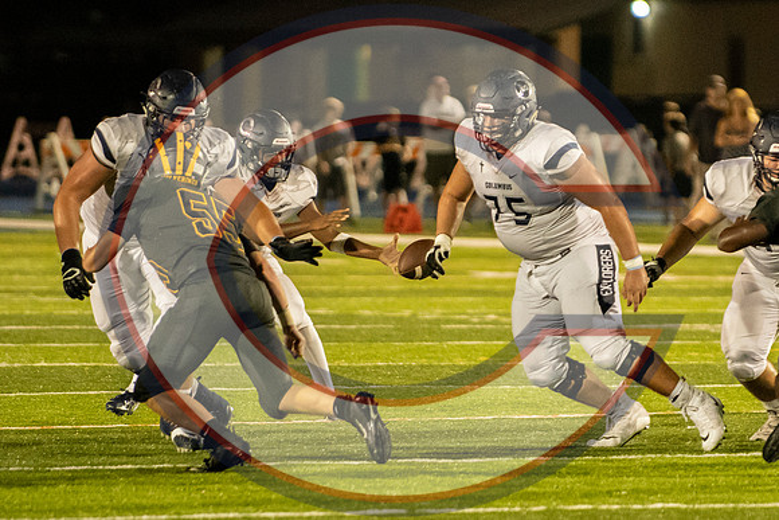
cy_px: 314
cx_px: 636
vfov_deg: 2.8
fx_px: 10600
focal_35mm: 490
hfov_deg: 4.2
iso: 10000
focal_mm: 200
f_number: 2.8
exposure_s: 1/1250
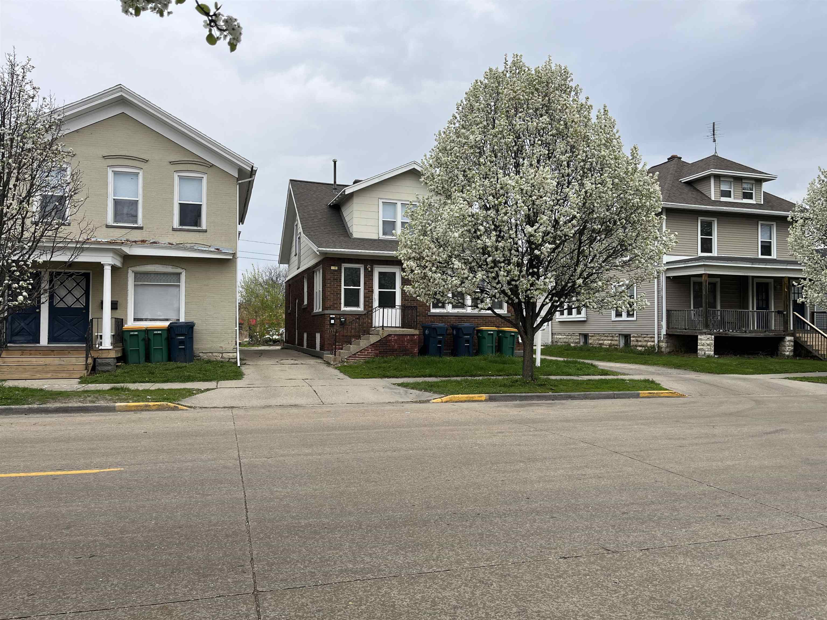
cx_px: 414
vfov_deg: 53.1
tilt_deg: +1.9
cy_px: 310
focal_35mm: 26
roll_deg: +0.0
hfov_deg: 67.3
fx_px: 621
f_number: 1.6
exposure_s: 1/727
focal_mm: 5.1
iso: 50
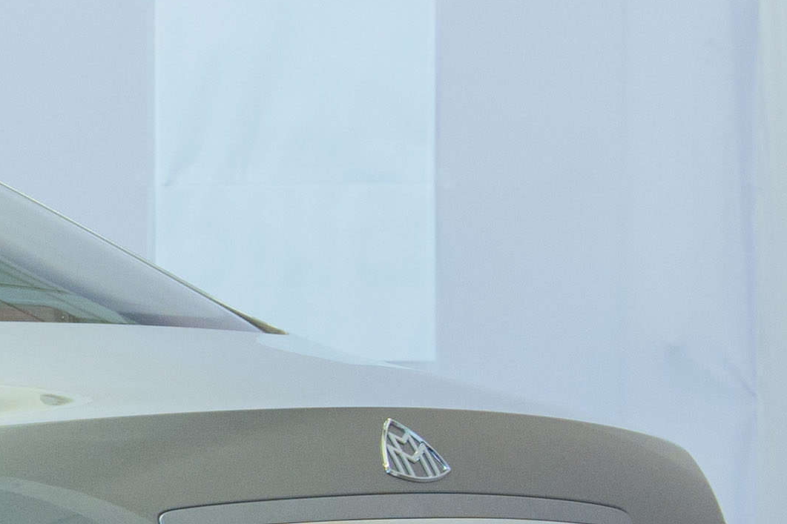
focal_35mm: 483
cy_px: 613
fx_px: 10557
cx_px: -1135
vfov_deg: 2.8
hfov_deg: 4.2
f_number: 7.1
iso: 1000
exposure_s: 1/200
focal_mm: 92
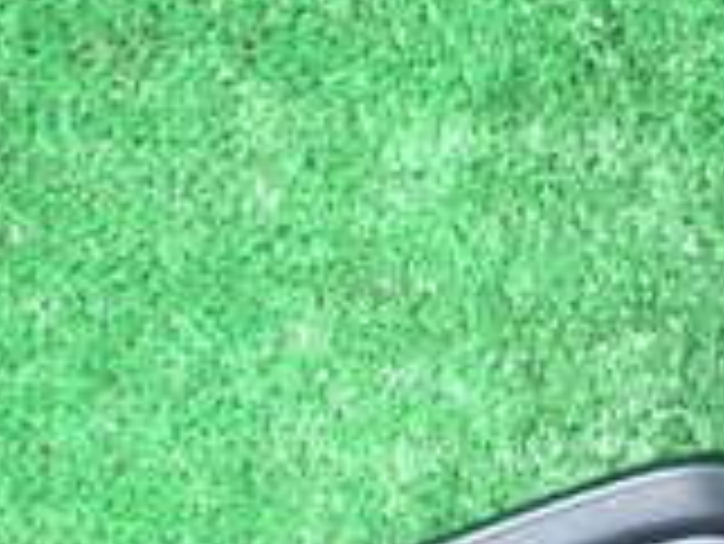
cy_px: 661
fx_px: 2344
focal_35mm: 112
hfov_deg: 17.1
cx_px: 742
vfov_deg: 12.9
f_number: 2.3
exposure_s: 1/50
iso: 200
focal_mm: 5.4
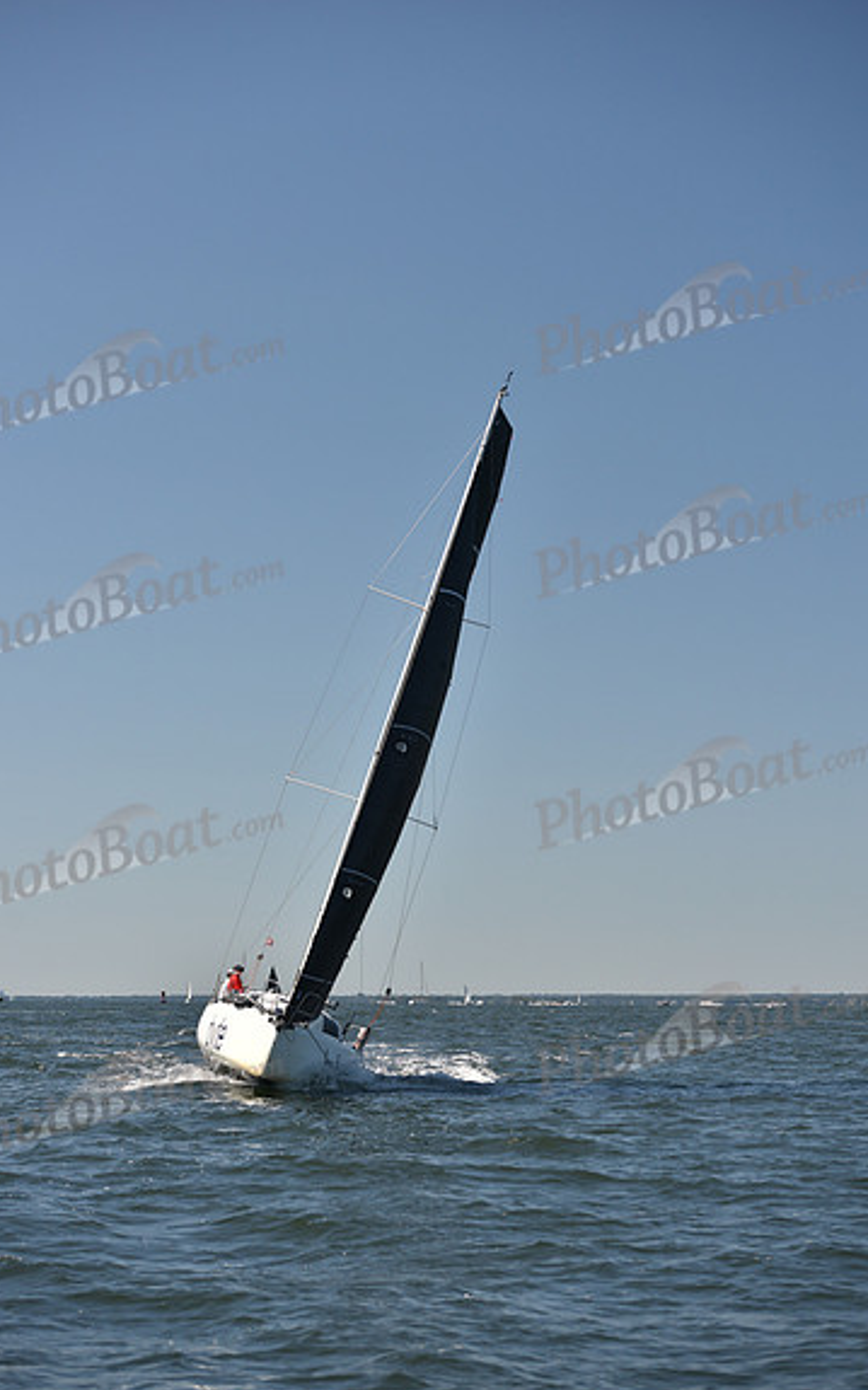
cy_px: 696
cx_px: 410
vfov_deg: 28.6
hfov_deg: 18.1
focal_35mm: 72
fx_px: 2727
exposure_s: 1/1250
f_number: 4
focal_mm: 70
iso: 250
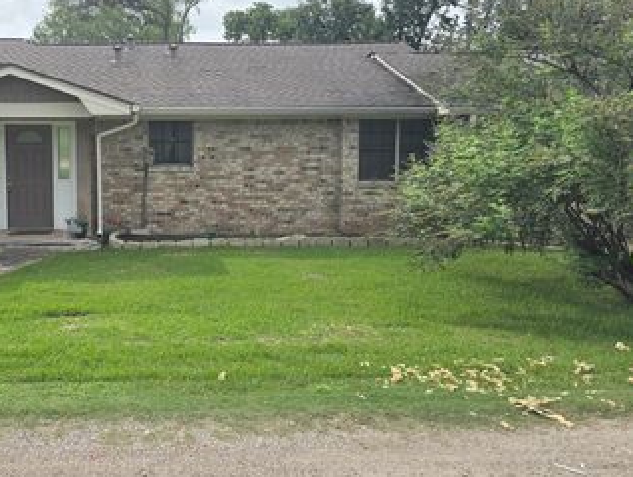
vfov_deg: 39.4
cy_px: 168
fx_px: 659
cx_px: 141
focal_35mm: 36
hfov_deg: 48.8
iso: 12
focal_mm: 6.3
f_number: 1.7
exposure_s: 1/1073
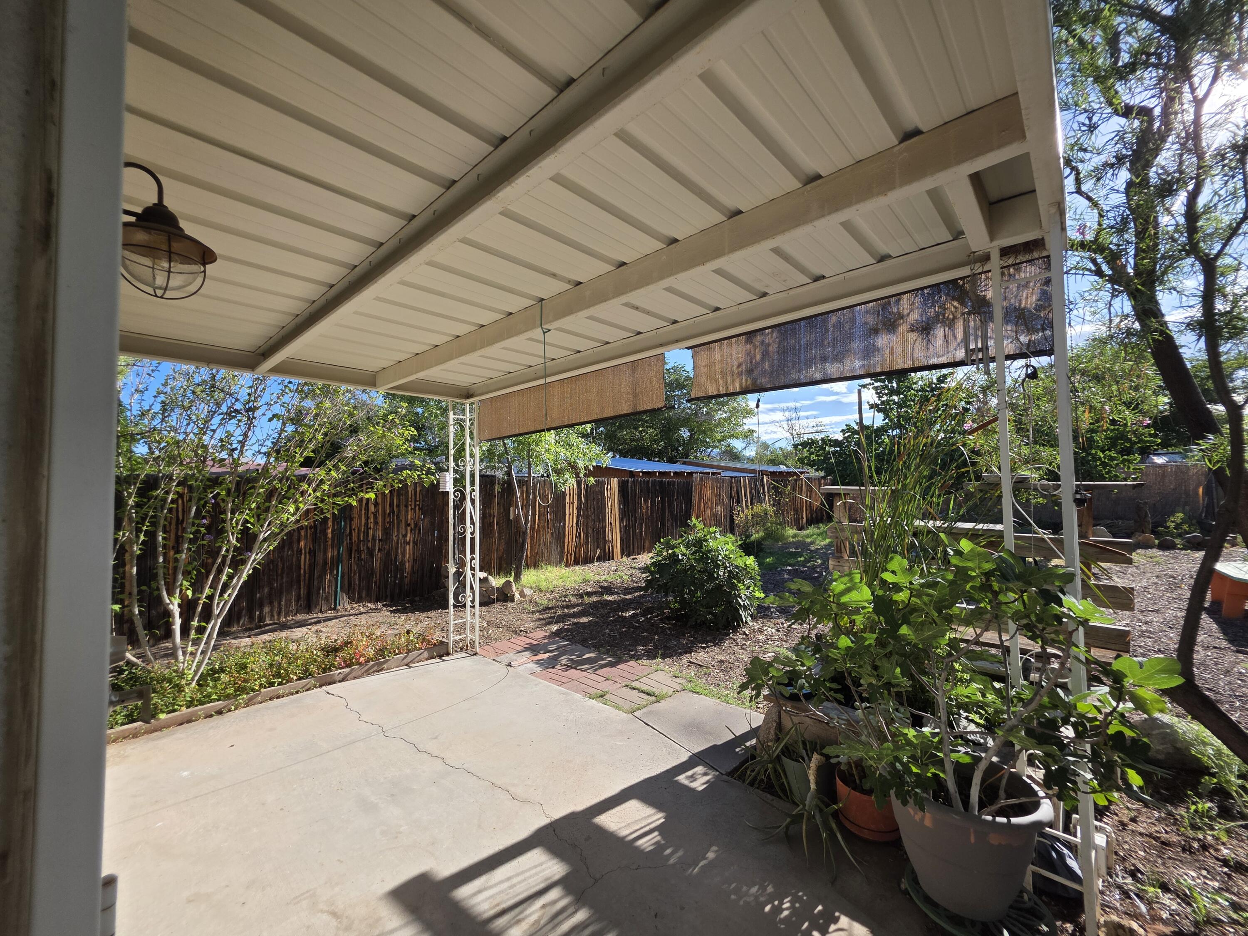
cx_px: 624
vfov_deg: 89.9
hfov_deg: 106.2
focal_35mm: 13
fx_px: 469
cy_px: 468
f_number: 1.9
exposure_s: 1/1108
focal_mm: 2.2
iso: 40
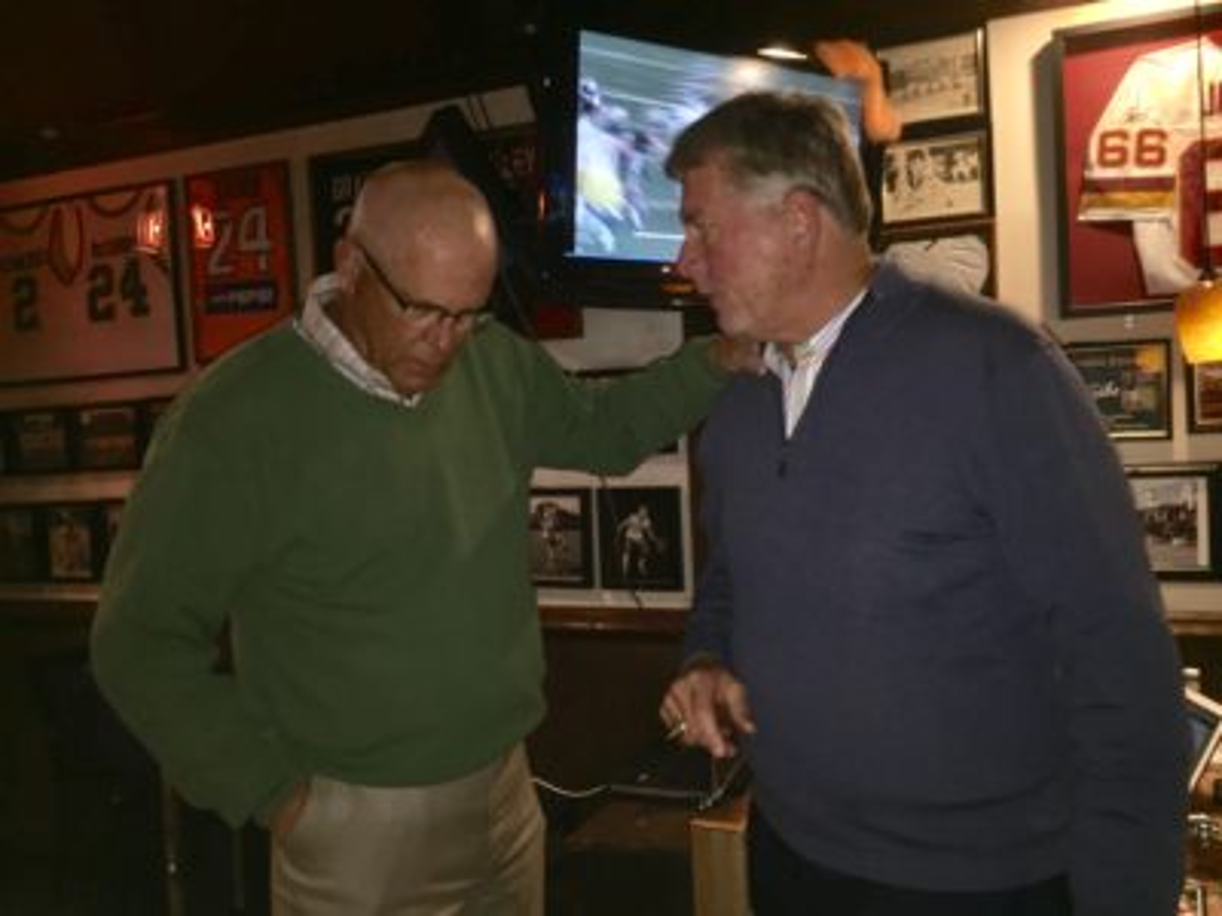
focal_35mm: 29
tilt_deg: -1.4
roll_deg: +1.3
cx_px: 611
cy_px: 458
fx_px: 1024
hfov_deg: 61.7
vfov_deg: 48.2
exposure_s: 1/16
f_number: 2.2
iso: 32
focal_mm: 4.15
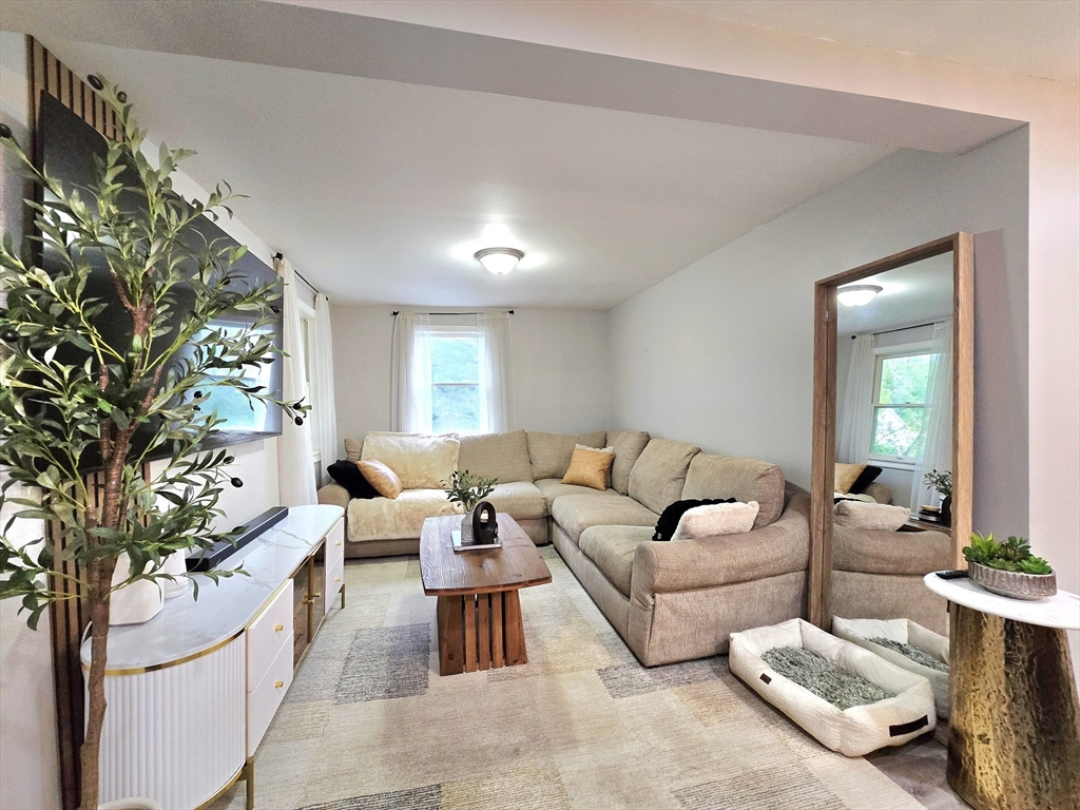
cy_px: 405
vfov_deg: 89.9
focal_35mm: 13
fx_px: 406
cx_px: 540
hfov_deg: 106.2
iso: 320
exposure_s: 1/60.2
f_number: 2.2
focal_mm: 2.2
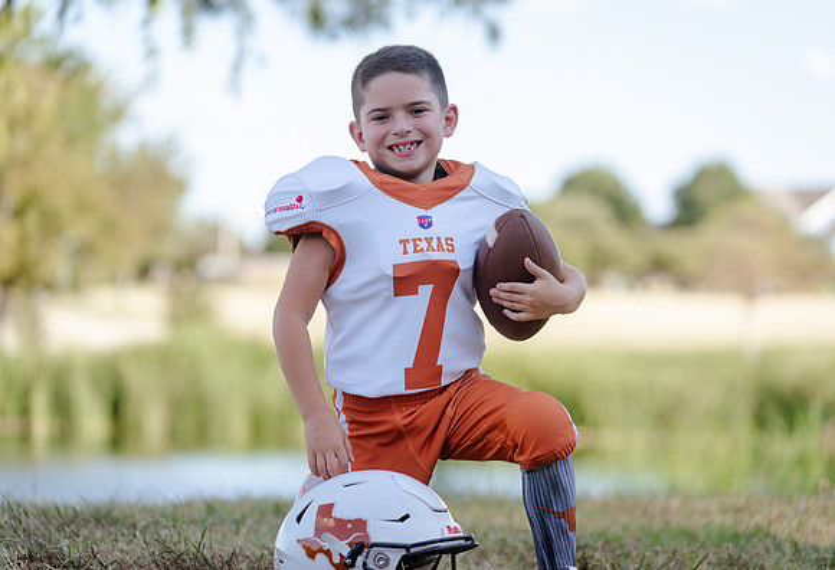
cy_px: 282
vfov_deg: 11.1
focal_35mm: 125
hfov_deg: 16.2
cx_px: 432
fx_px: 2928
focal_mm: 122
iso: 125
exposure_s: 1/320
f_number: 3.2
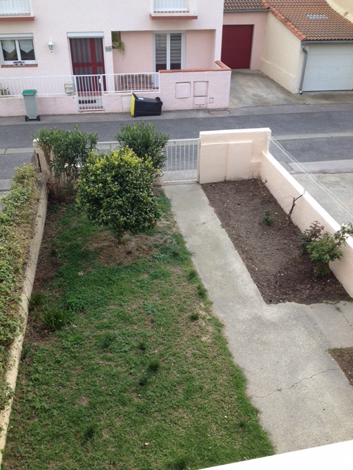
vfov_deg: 52.6
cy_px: 235
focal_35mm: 35
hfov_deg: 40.7
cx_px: 176
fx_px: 476
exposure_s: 1/349
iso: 50
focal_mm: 4.28
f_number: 2.4
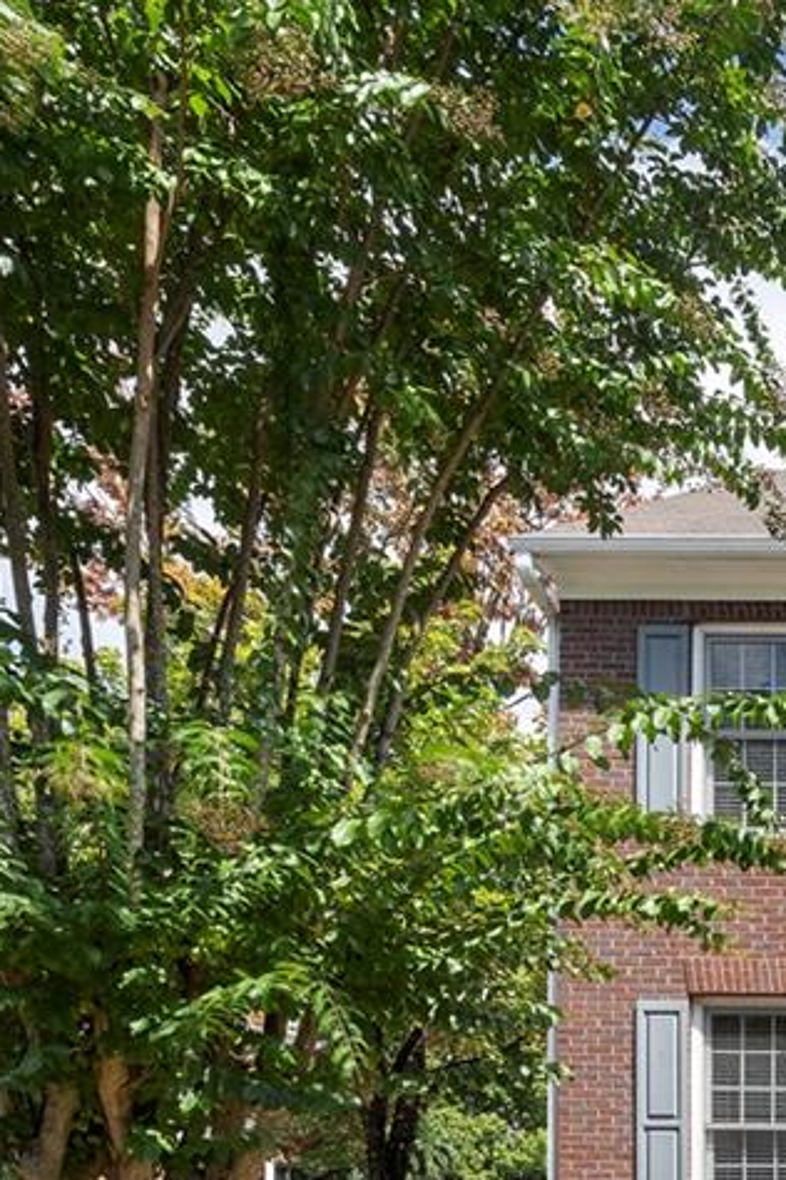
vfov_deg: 46.8
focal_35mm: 41
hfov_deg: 24.3
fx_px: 1343
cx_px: 1224
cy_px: 764
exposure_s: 1/1600
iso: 640
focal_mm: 19
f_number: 14
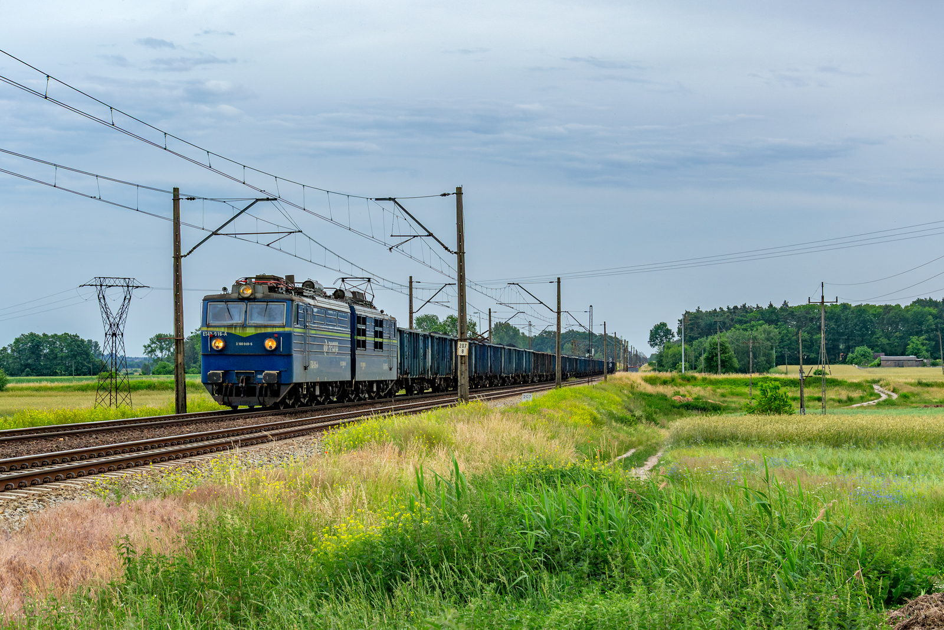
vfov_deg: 18.2
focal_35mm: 75
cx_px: 472
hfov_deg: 27.0
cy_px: 315
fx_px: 1967
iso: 400
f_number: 8
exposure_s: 1/500
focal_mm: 50
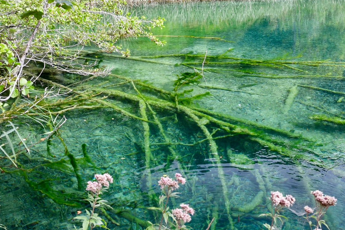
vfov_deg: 28.1
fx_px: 460
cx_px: 220
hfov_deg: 40.8
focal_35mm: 48
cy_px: 106
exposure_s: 1/80
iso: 400
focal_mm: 22
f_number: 8
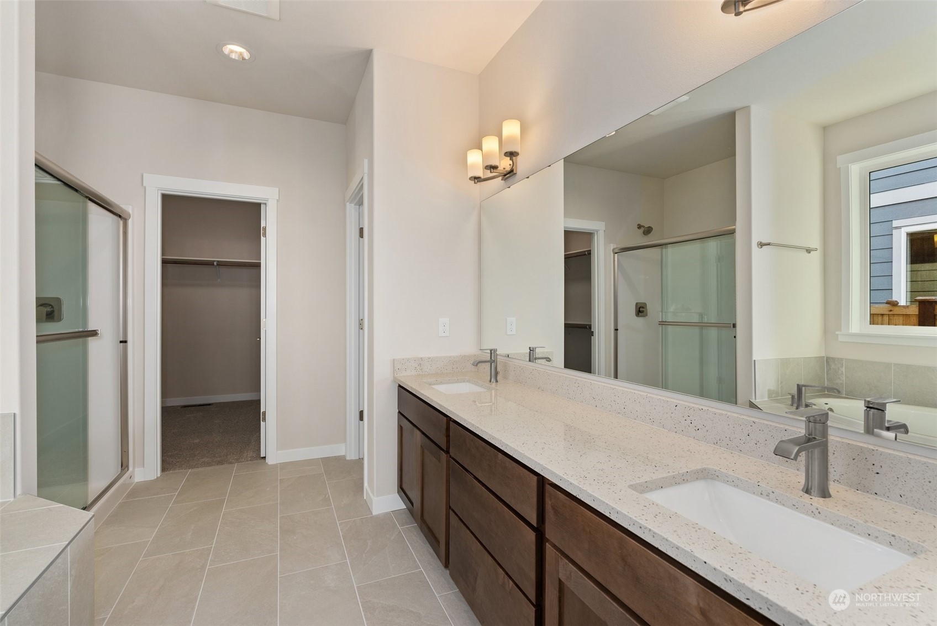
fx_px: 417
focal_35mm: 16
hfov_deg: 96.7
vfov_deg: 73.8
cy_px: 313
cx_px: 468
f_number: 8
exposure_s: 1/10
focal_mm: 16
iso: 500
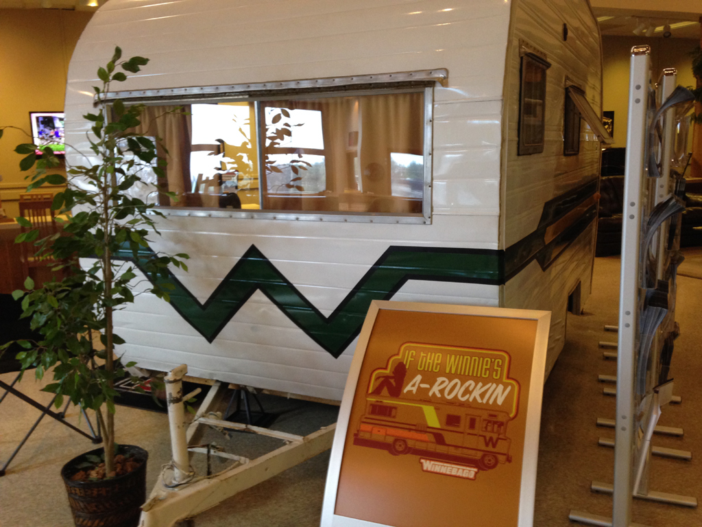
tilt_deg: -11.1
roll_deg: +2.4
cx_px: 351
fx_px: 669
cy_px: 264
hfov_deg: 55.4
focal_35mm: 33
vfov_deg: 42.9
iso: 200
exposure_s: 1/20
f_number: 2.4
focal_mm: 4.12
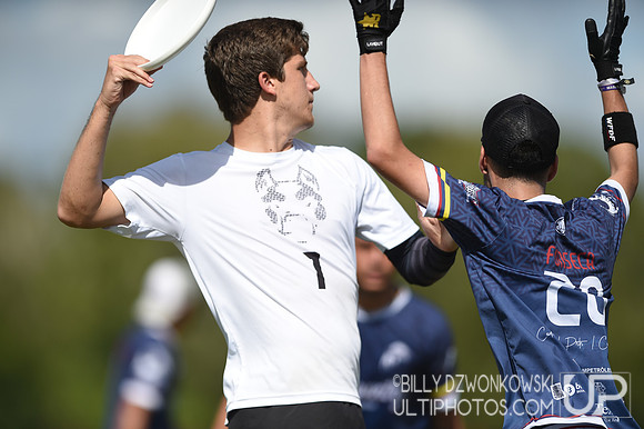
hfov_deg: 5.2
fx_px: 7151
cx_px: 322
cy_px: 214
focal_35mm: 400
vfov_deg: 3.4
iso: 200
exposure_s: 1/6400
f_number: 2.8
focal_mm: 400
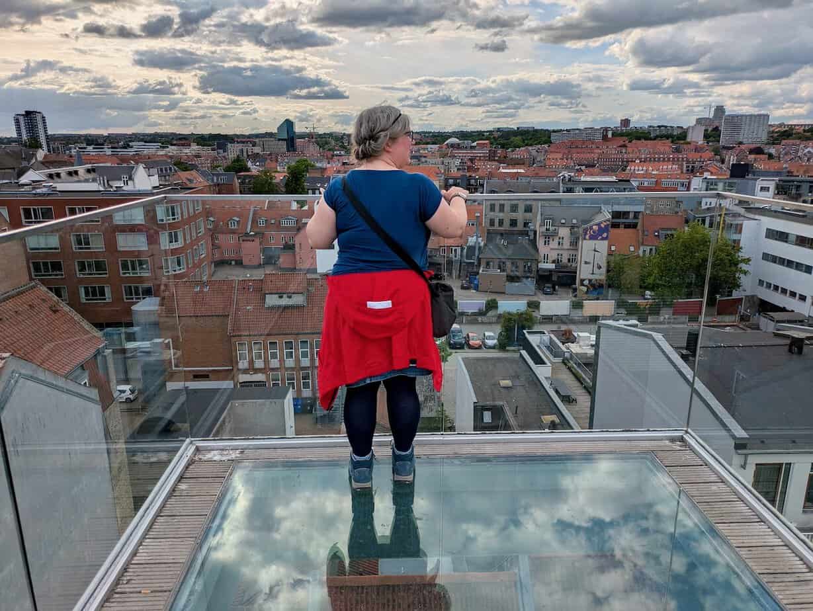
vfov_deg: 55.0
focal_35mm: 25
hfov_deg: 69.3
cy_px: 306
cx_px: 406
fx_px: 588
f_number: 1.89
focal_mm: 5.43
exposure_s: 1/3378
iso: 46
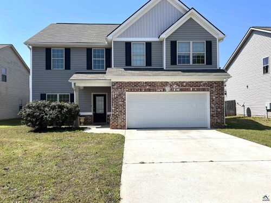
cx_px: 136
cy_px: 102
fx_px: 204
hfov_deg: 67.3
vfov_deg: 53.1
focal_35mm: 26
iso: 50
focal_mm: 5.7
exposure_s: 1/5076
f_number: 1.5
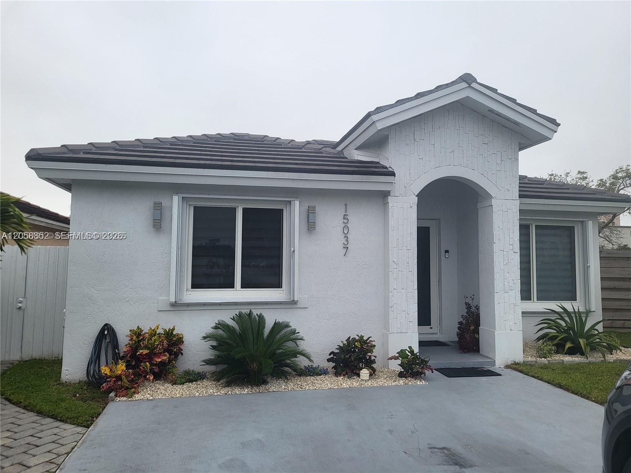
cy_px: 236
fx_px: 474
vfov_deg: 53.1
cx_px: 316
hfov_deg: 67.3
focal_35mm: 26
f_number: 1.8
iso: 40
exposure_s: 1/471
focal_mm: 5.4
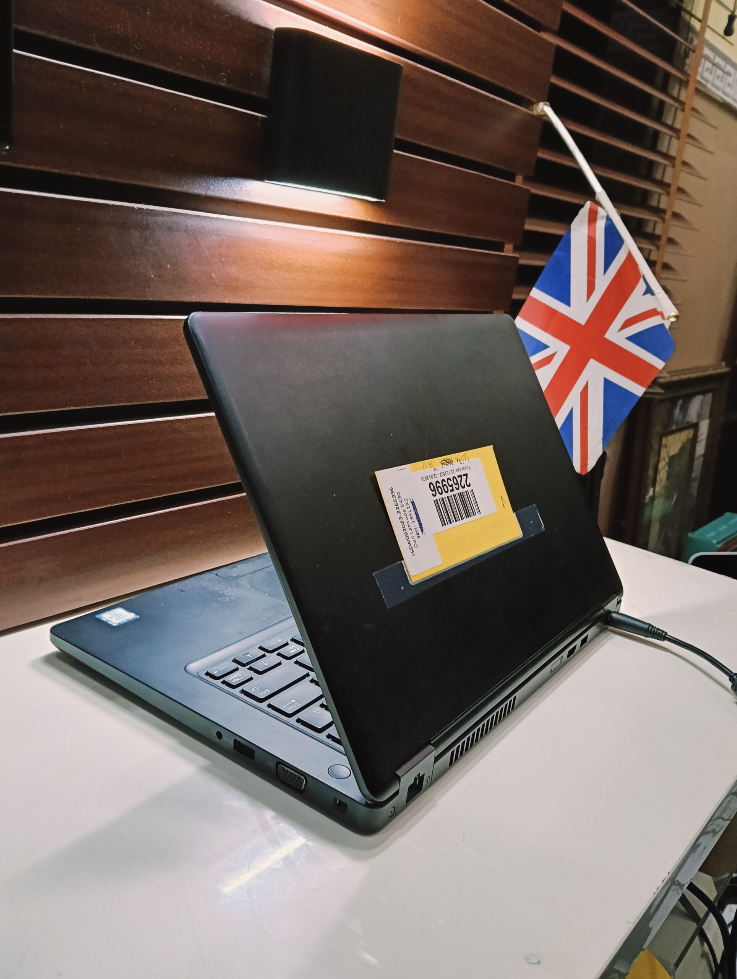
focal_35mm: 27
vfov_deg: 65.2
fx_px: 764
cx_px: 368
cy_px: 490
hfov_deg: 51.5
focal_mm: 3.98
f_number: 1.8
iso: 500
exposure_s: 1/33.3
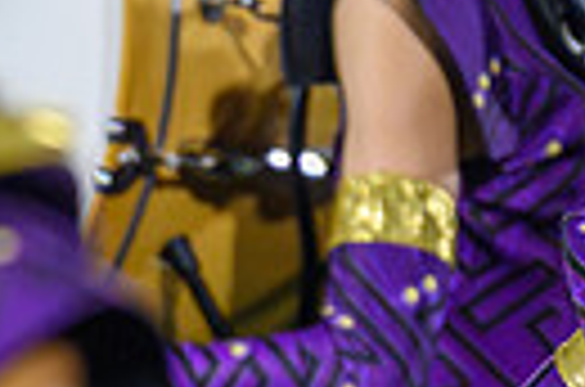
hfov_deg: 0.9
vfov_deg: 0.6
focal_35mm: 2237
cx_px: -184
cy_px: 436
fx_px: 36263
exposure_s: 1/500
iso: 6400
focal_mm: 500
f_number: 5.6
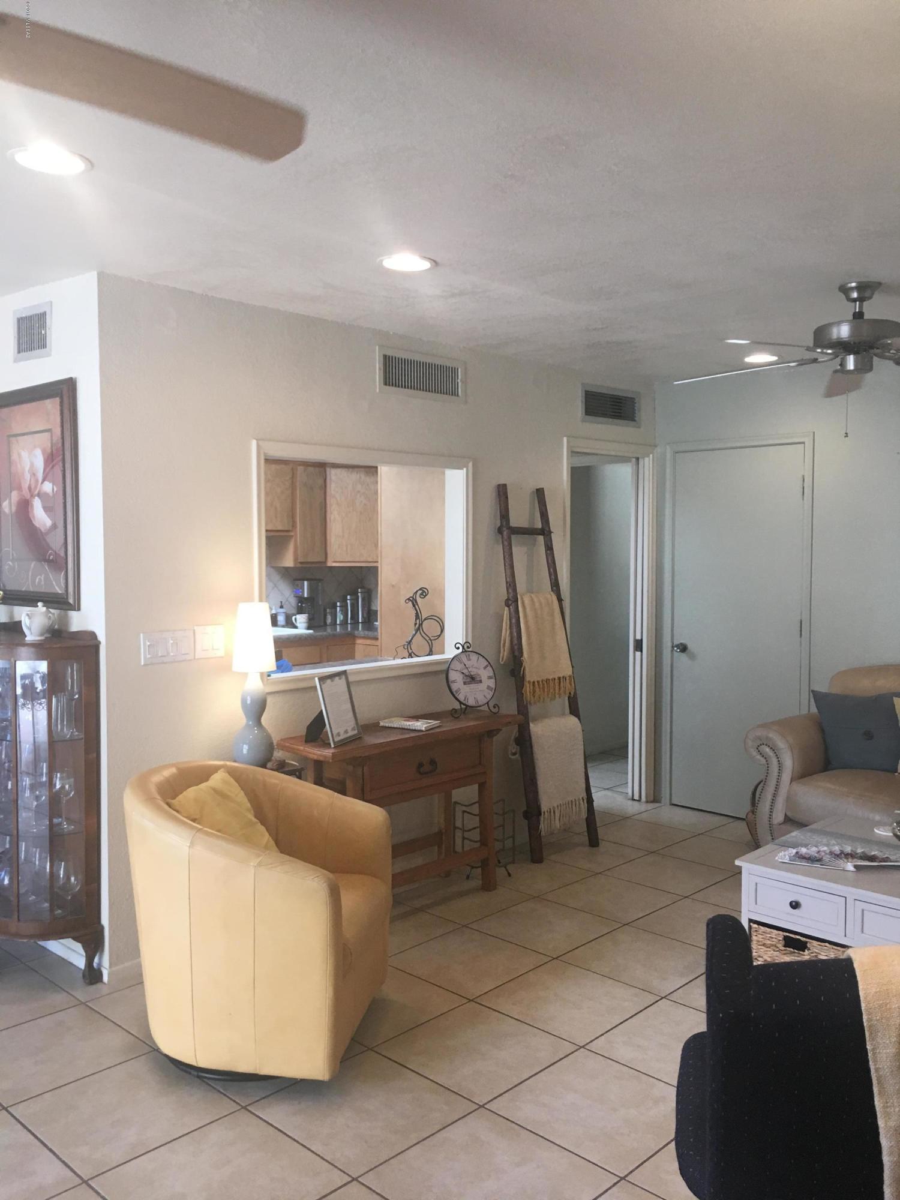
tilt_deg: -2.9
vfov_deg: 61.7
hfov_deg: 48.2
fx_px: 1005
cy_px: 600
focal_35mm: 29
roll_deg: +0.1
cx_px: 450
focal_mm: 4.15
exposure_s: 1/30
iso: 40
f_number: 2.2
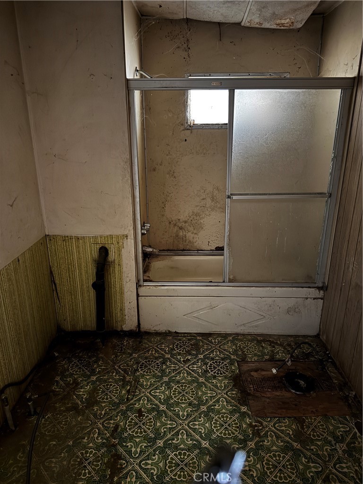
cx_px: 182
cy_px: 242
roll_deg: +0.1
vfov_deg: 71.6
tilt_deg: -19.5
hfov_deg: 56.8
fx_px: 336
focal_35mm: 24
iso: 1000
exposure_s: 1/12
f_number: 1.78
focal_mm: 6.76
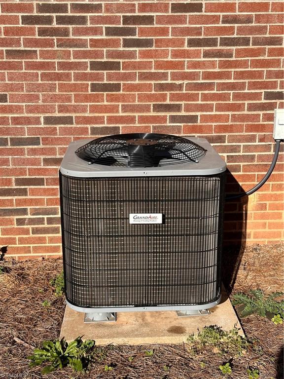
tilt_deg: -15.6
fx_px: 525
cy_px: 190
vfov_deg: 39.7
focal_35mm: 48
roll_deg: +0.6
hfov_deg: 30.3
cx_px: 142
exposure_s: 1/4184
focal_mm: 6.86
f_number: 1.78
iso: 64
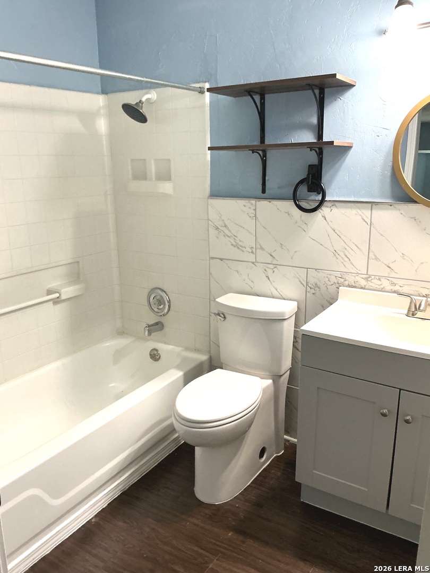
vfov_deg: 61.7
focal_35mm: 29
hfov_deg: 48.2
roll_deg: +0.5
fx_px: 480
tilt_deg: -14.5
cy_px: 286
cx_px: 215
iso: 125
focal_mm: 3
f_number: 1.8
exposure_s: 1/60
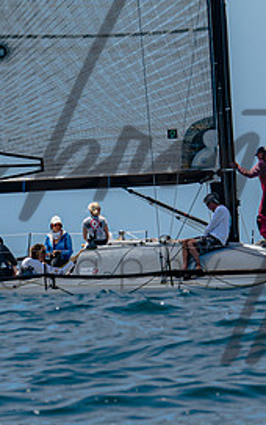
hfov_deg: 1.3
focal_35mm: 988
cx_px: 79
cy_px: 187
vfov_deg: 2.1
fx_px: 11460
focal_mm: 260
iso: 200
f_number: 5.6
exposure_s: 1/1600
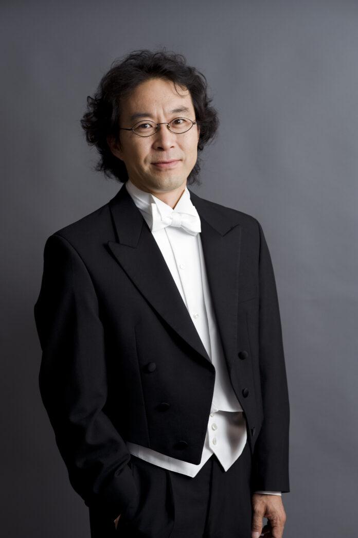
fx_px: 1269
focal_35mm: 85
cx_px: 179
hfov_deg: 16.1
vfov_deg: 23.9
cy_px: 269
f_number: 5
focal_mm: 85
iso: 640
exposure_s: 1/60
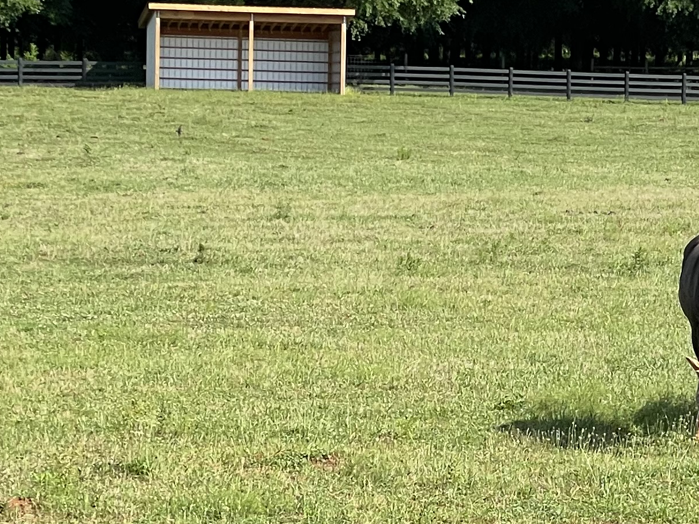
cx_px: 779
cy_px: 203
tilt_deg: -2.7
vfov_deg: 8.6
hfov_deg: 11.3
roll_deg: -1.8
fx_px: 3493
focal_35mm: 173
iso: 25
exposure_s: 1/1370
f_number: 2
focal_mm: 6
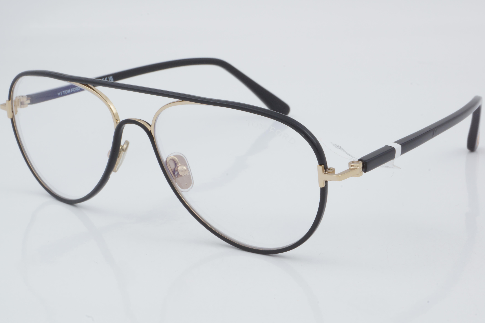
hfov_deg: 24.6
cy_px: 162
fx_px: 1111
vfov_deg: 16.6
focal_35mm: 82
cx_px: 242
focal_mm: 55
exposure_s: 1/3
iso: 100
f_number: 32
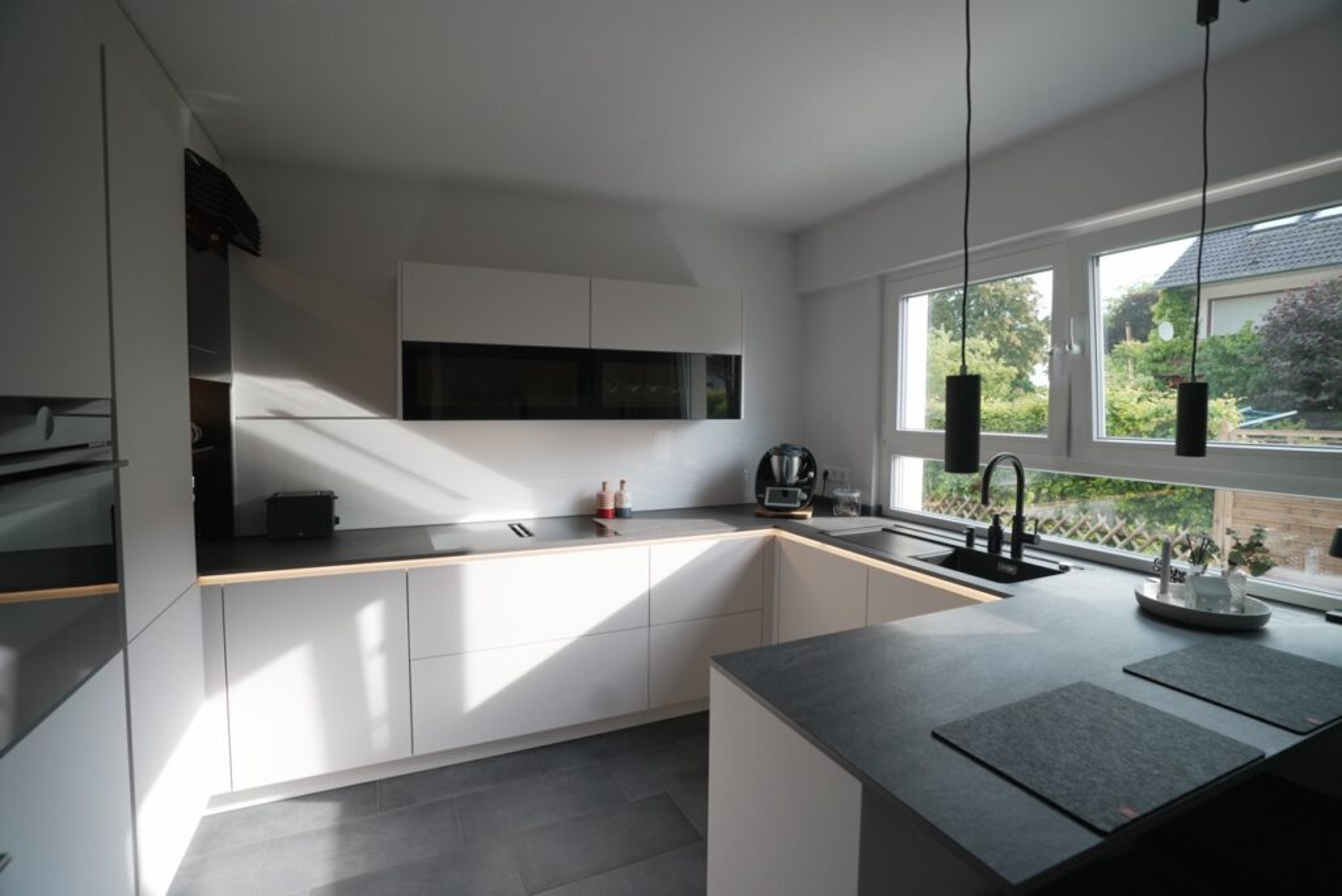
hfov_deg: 96.7
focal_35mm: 16
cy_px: 448
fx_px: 597
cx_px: 671
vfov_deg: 73.8
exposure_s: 1/80
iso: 640
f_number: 4.5
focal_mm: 16
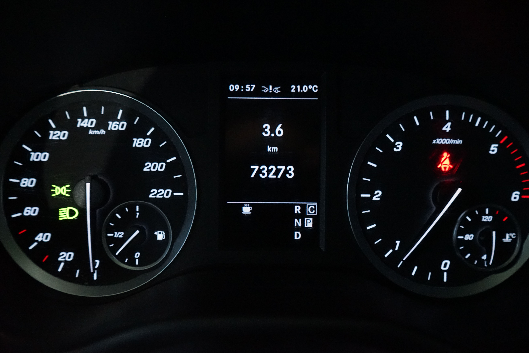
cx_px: 270
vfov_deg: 34.2
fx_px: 573
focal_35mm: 39
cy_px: 177
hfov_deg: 49.6
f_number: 5.6
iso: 6400
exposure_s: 1/40
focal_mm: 38
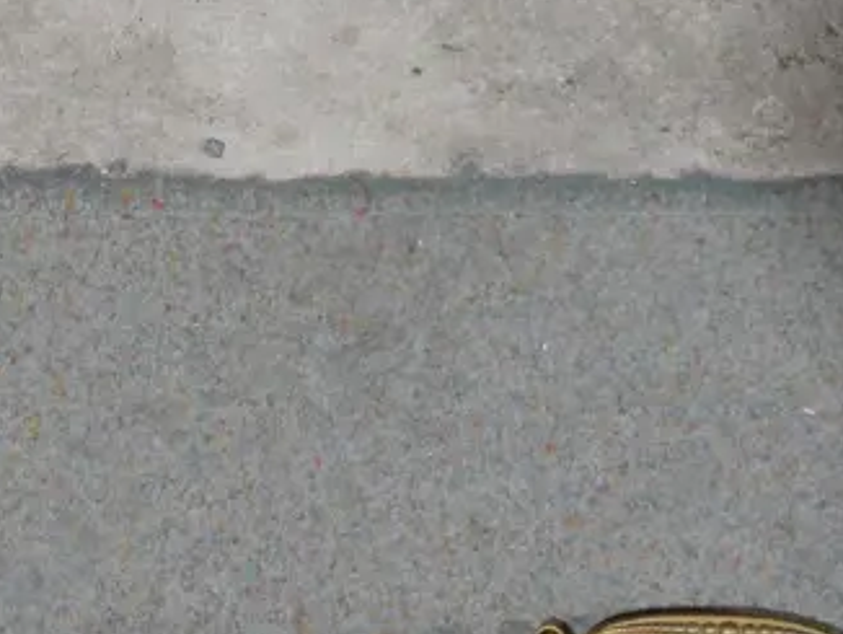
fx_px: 3217
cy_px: 770
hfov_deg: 14.3
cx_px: -272
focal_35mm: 132
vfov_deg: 11.0
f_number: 4.6
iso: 500
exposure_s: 1/60
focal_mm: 21
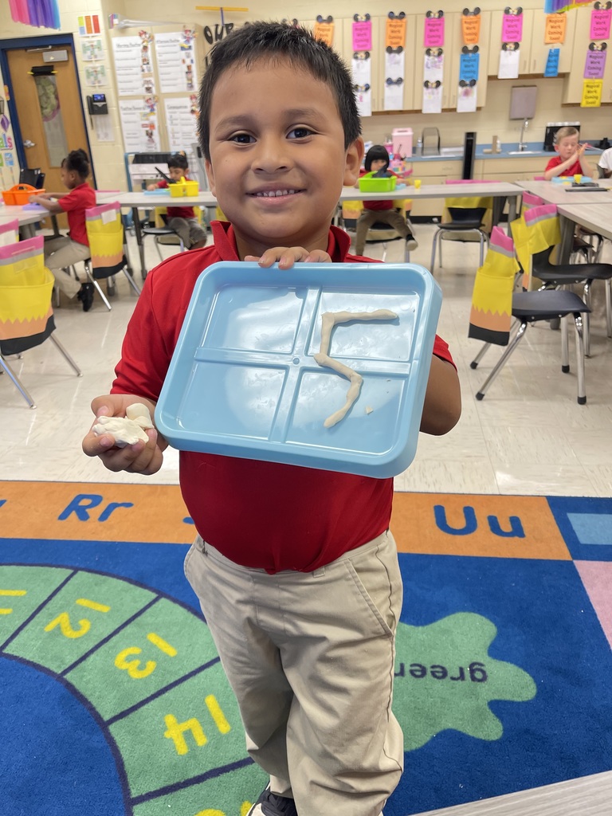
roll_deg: +2.9
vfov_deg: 69.4
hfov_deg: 54.9
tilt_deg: -23.5
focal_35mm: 25
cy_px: 408
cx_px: 306
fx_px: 589
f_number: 1.6
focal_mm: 5.1
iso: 125
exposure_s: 1/120
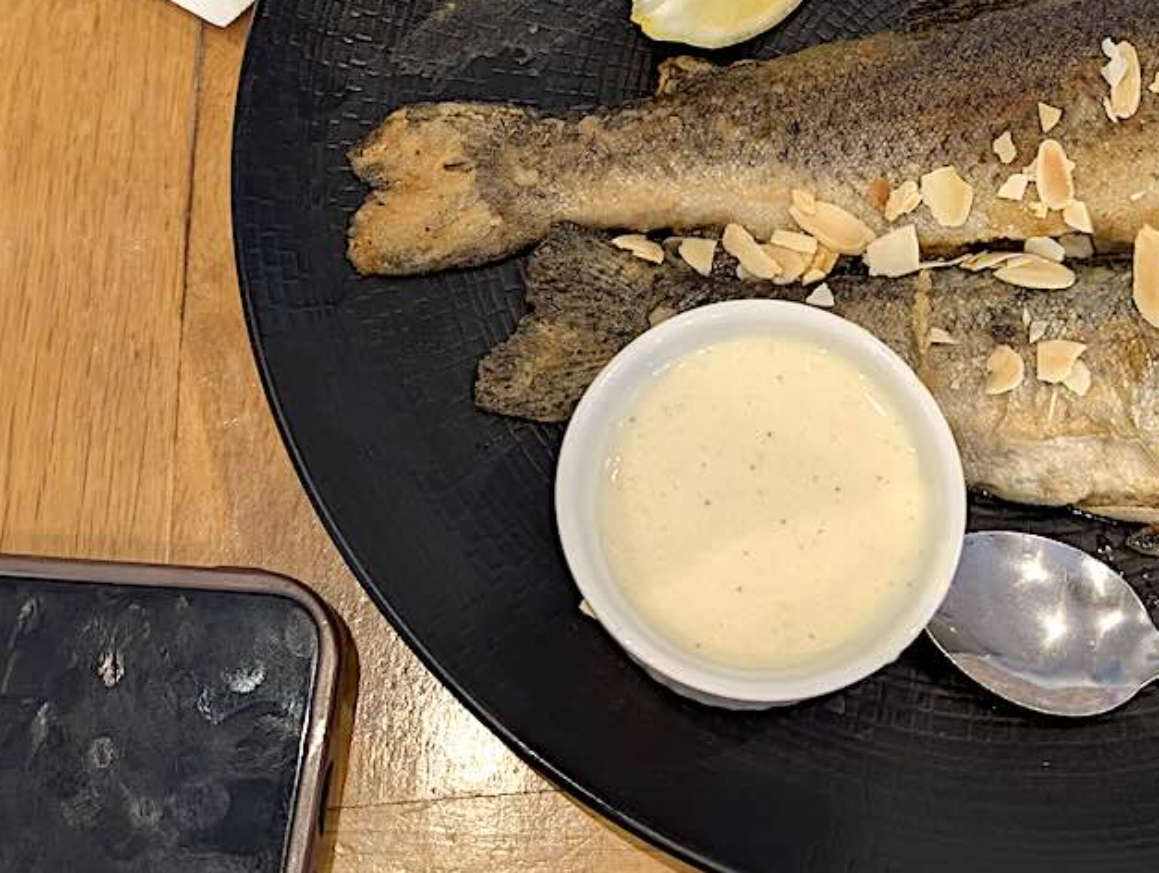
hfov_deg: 38.6
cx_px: 741
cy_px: 65
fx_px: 1643
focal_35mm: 49
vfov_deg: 28.4
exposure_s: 1/23.8
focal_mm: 6.9
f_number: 1.68
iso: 61
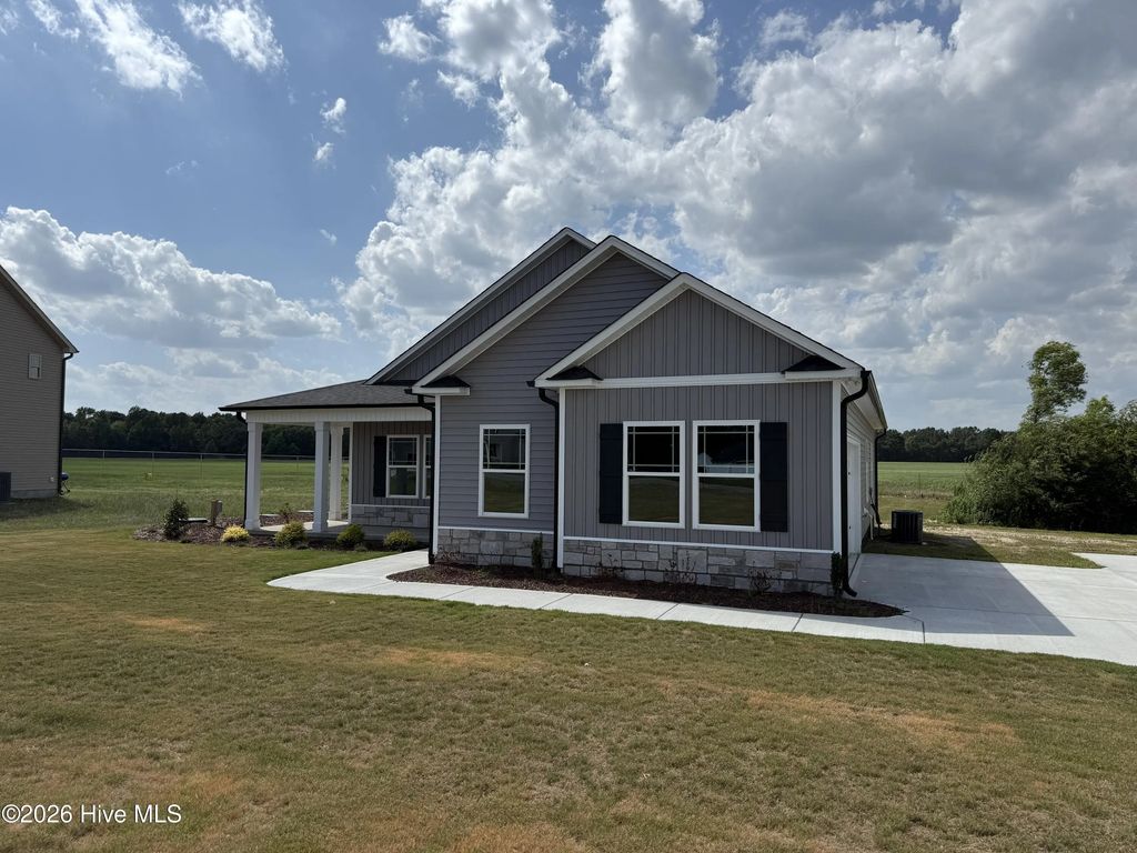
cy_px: 426
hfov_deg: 71.6
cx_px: 568
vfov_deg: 56.8
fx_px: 788
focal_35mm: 24
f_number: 1.78
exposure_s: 1/10309
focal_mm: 6.76
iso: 80
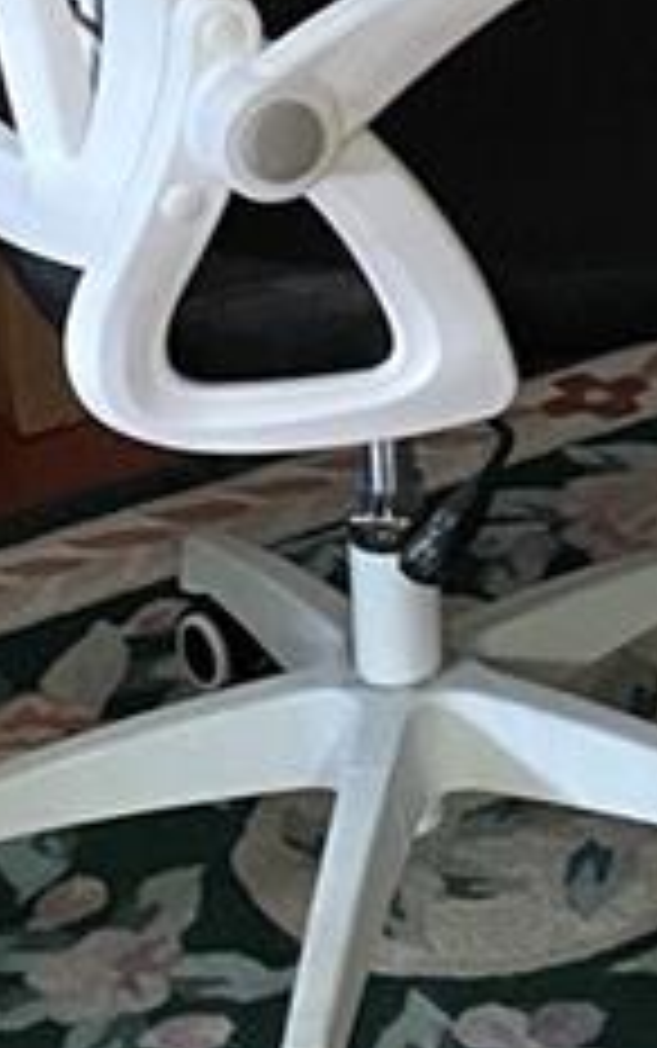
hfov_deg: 9.1
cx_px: 846
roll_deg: +2.2
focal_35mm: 142
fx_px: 4061
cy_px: -432
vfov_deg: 14.0
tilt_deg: -16.2
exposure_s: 1/30
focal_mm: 4.2
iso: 800
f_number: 1.6
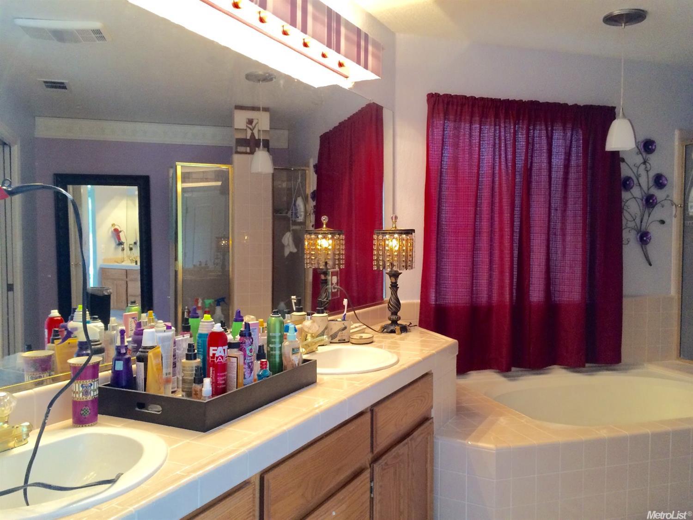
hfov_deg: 61.7
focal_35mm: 29
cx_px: 346
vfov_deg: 48.2
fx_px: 580
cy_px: 260
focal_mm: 4.15
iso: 160
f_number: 2.2
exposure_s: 1/30
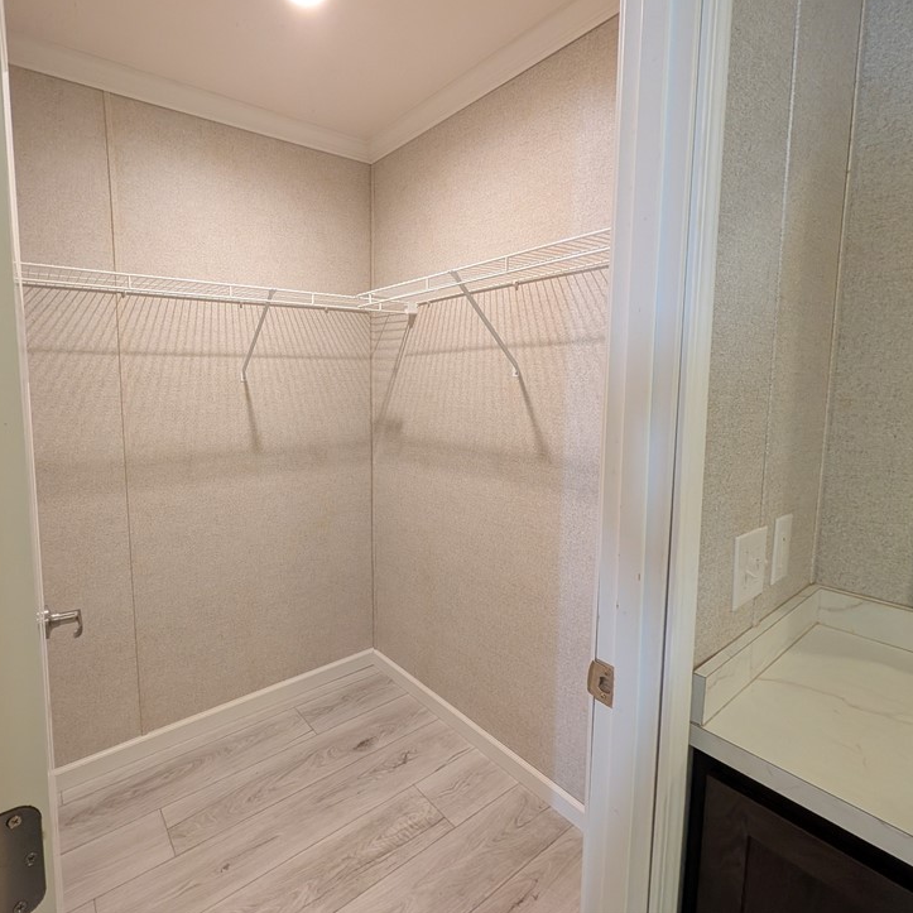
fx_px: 448
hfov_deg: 89.7
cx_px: 355
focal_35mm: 15
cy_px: 433
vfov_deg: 91.1
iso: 326
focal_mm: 2.02
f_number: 1.7
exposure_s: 1/60
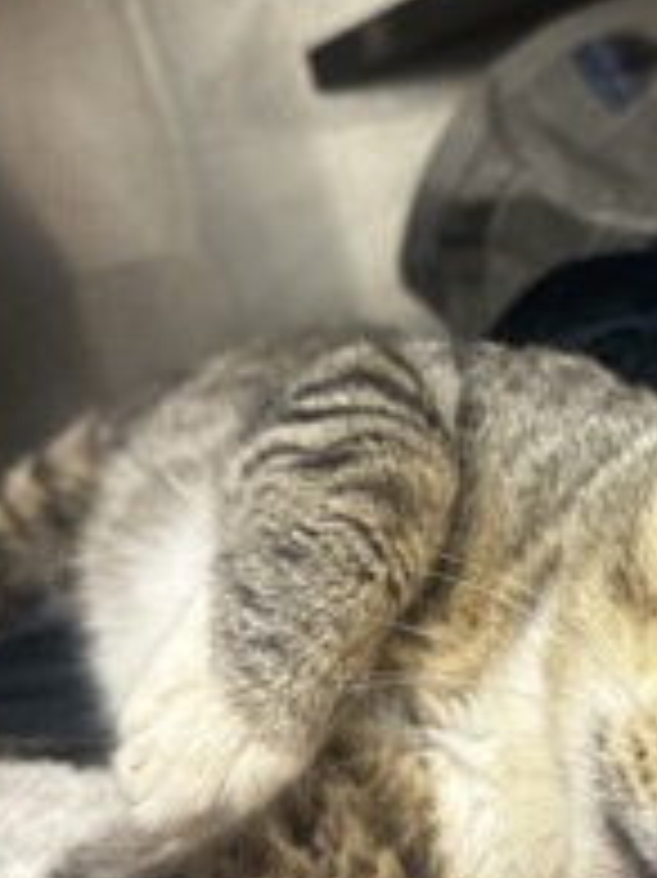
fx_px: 1419
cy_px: 522
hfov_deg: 25.4
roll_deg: +12.0
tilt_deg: -10.4
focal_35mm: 56
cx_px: 574
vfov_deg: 34.3
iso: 125
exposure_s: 1/61
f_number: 1.6
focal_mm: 5.96
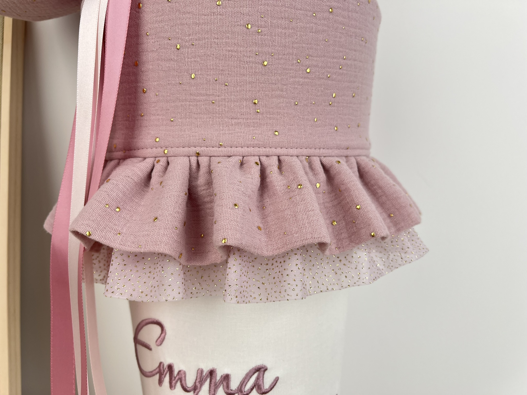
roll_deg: +0.9
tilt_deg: -9.1
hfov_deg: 67.3
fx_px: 396
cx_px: 264
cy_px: 198
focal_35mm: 26
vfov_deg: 53.1
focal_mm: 5.1
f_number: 1.6
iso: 40
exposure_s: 1/159
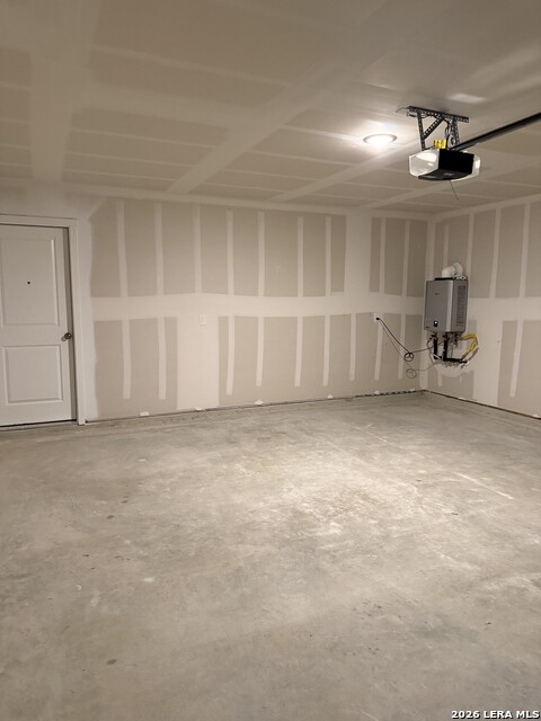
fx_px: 500
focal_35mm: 24
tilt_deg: -7.7
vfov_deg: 71.6
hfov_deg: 56.8
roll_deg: -1.9
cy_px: 360
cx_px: 270
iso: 640
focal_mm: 6.76
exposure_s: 1/60
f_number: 1.78
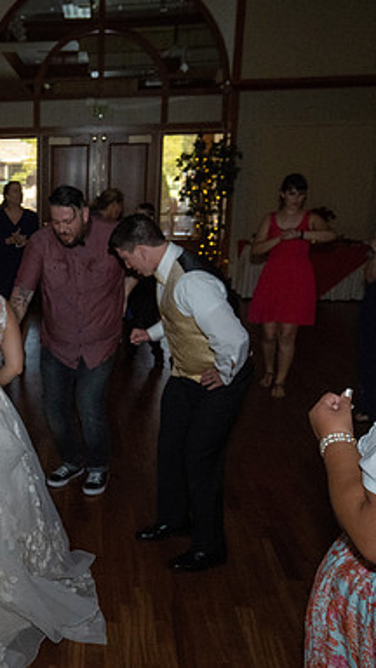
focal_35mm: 38
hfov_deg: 28.8
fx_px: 674
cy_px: 333
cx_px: -17
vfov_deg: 52.8
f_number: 5.6
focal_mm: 24
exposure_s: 1/250
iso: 10000
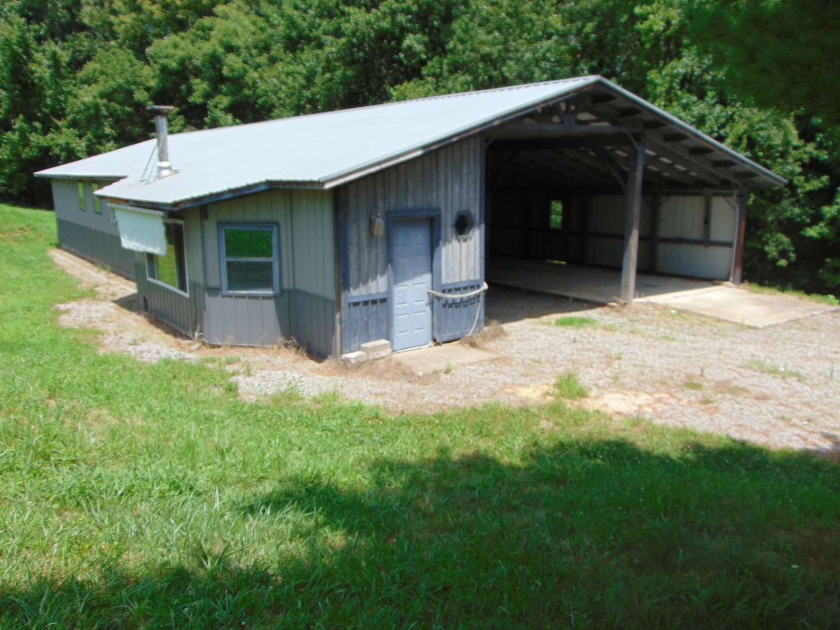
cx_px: 420
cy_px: 315
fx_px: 728
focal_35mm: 30
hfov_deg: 60.0
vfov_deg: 46.8
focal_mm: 5.4
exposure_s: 1/800
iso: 80
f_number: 3.1
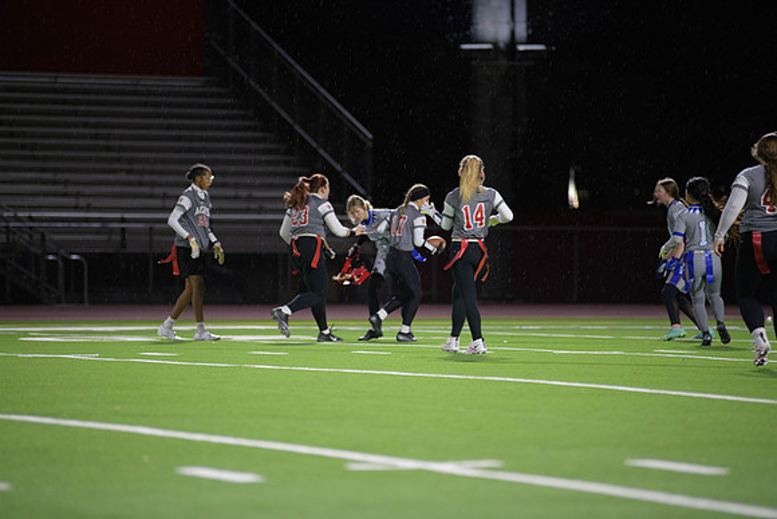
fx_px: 4317
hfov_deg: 10.3
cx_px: 388
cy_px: 260
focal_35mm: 200
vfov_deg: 6.9
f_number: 2.8
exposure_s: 1/200
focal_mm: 200
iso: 1400
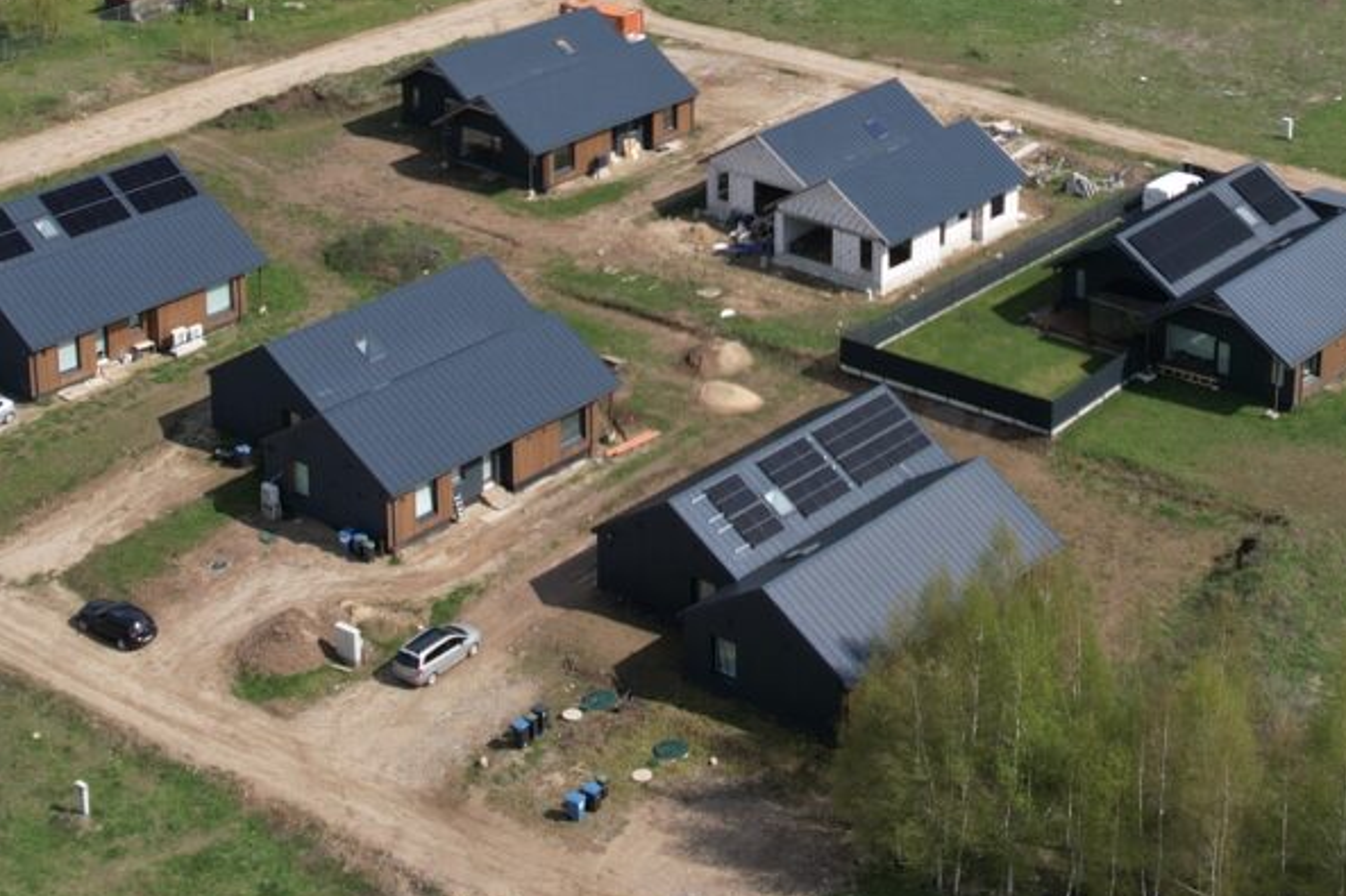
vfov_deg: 35.0
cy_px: 432
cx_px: 833
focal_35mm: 38
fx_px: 1420
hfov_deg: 50.3
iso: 100
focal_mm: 8.38
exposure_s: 1/2000
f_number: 2.8
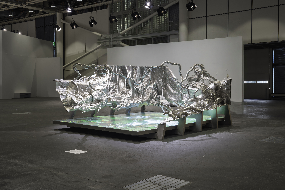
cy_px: 95
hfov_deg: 46.4
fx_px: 333
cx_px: 142
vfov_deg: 31.9
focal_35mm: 42
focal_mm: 42
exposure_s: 13
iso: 50
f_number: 22
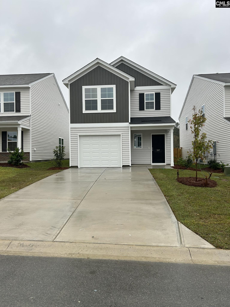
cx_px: 115
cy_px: 154
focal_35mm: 26
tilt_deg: +0.2
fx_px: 230
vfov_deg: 67.3
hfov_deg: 53.1
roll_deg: -0.8
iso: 50
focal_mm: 5.7
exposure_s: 1/687
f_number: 1.5
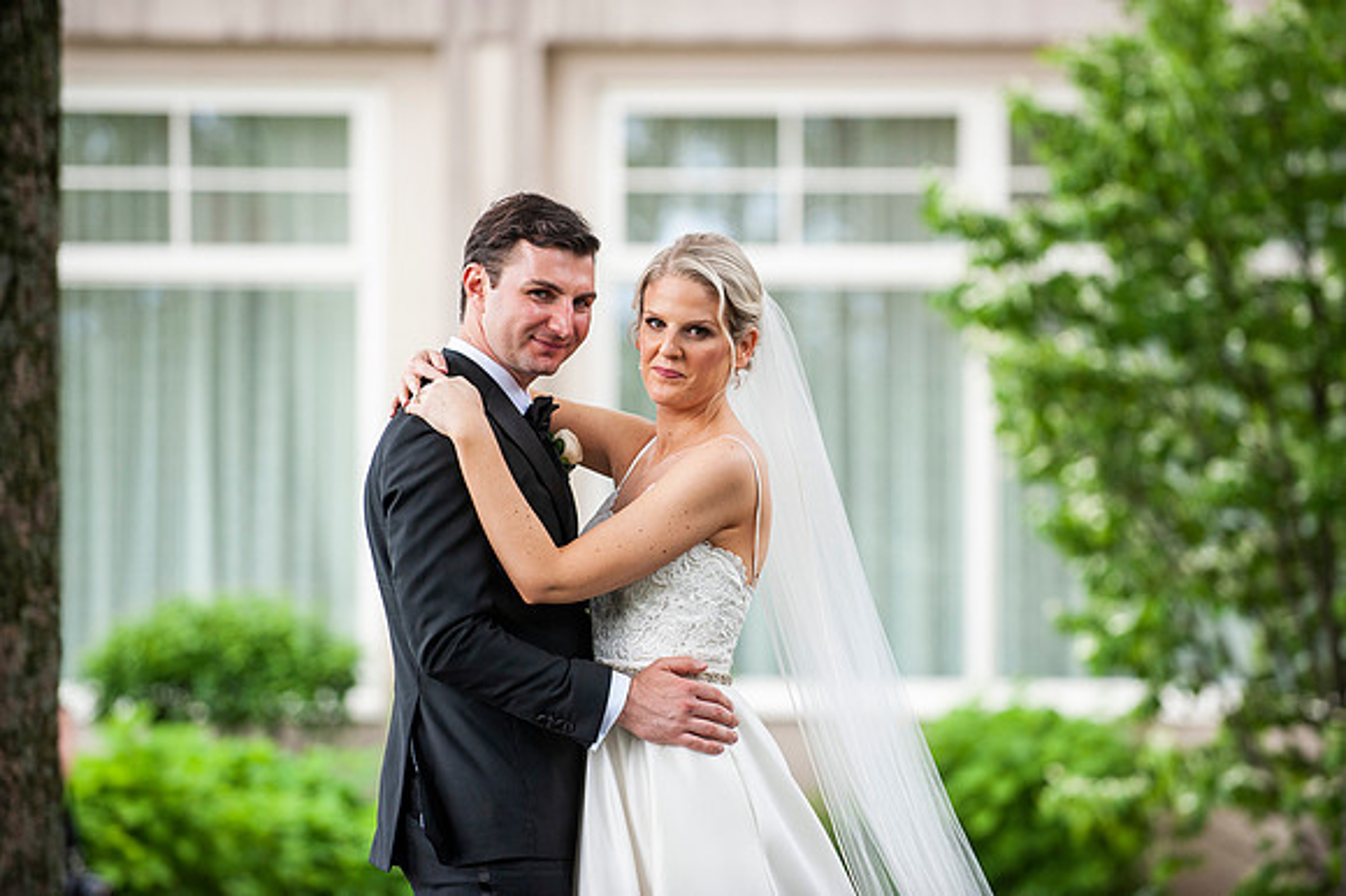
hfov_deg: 11.4
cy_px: 448
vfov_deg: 7.6
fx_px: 6726
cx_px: 673
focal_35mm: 180
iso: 640
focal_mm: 180
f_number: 3.5
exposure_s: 1/320
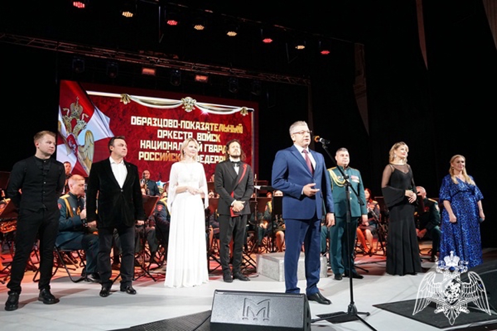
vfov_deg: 47.9
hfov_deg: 67.4
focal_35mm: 27
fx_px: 373
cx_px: 248
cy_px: 166
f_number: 4
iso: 1600
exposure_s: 1/160
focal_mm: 18
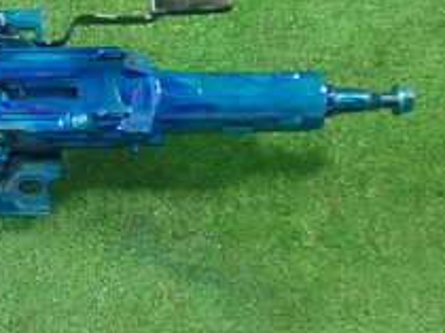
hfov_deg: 17.8
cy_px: 98
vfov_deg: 14.3
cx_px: -142
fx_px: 1323
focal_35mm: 103
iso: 320
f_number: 2.5
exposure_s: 1/40
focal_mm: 6.37
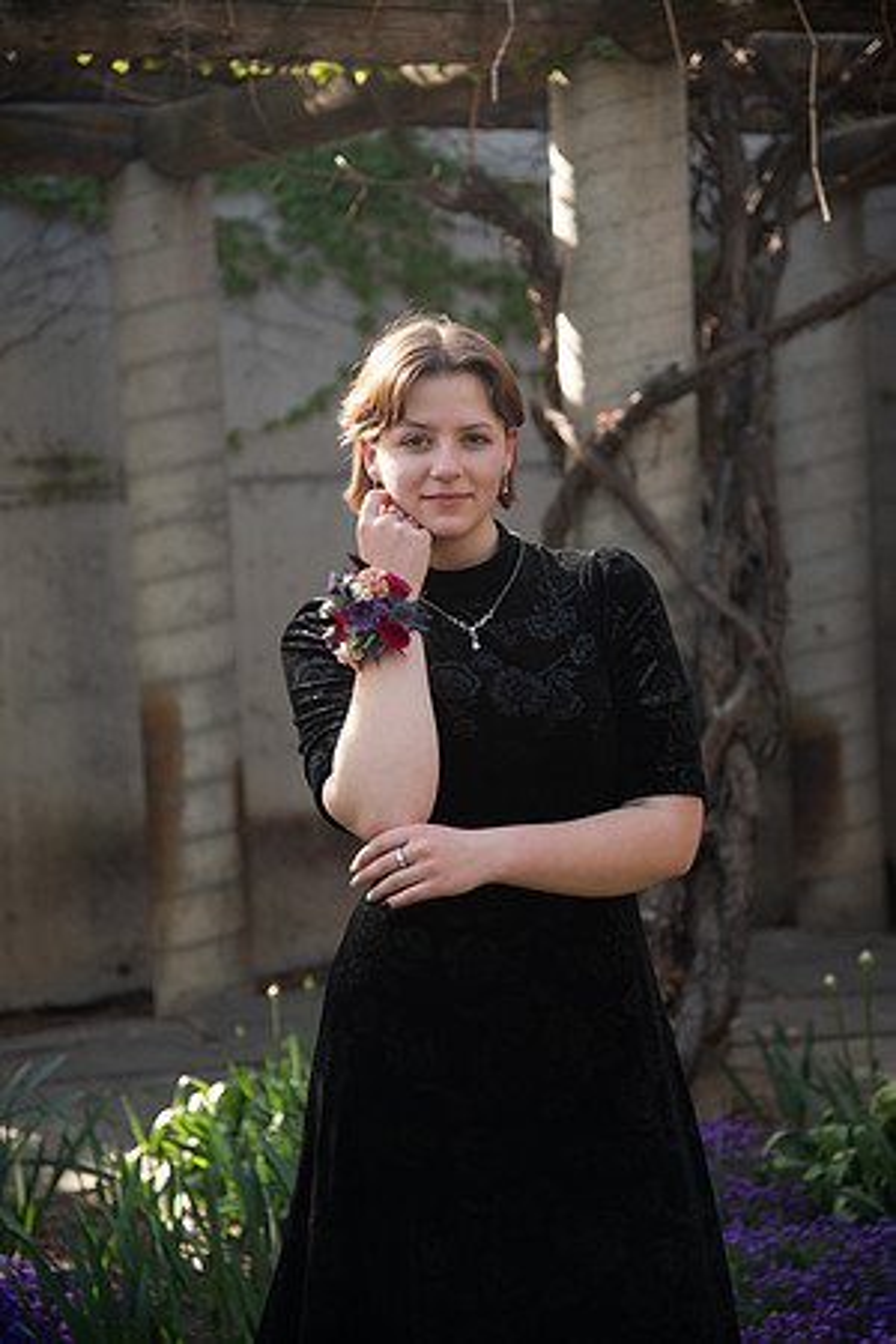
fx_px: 3061
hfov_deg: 16.7
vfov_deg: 24.8
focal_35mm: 82
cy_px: 672
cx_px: 448
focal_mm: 82
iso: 160
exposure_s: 1/125
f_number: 4
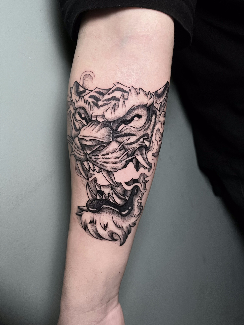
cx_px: 122
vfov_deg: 67.3
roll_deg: +29.8
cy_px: 162
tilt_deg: -25.8
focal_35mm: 26
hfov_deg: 53.1
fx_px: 244
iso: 500
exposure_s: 1/60
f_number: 1.6
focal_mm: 5.1
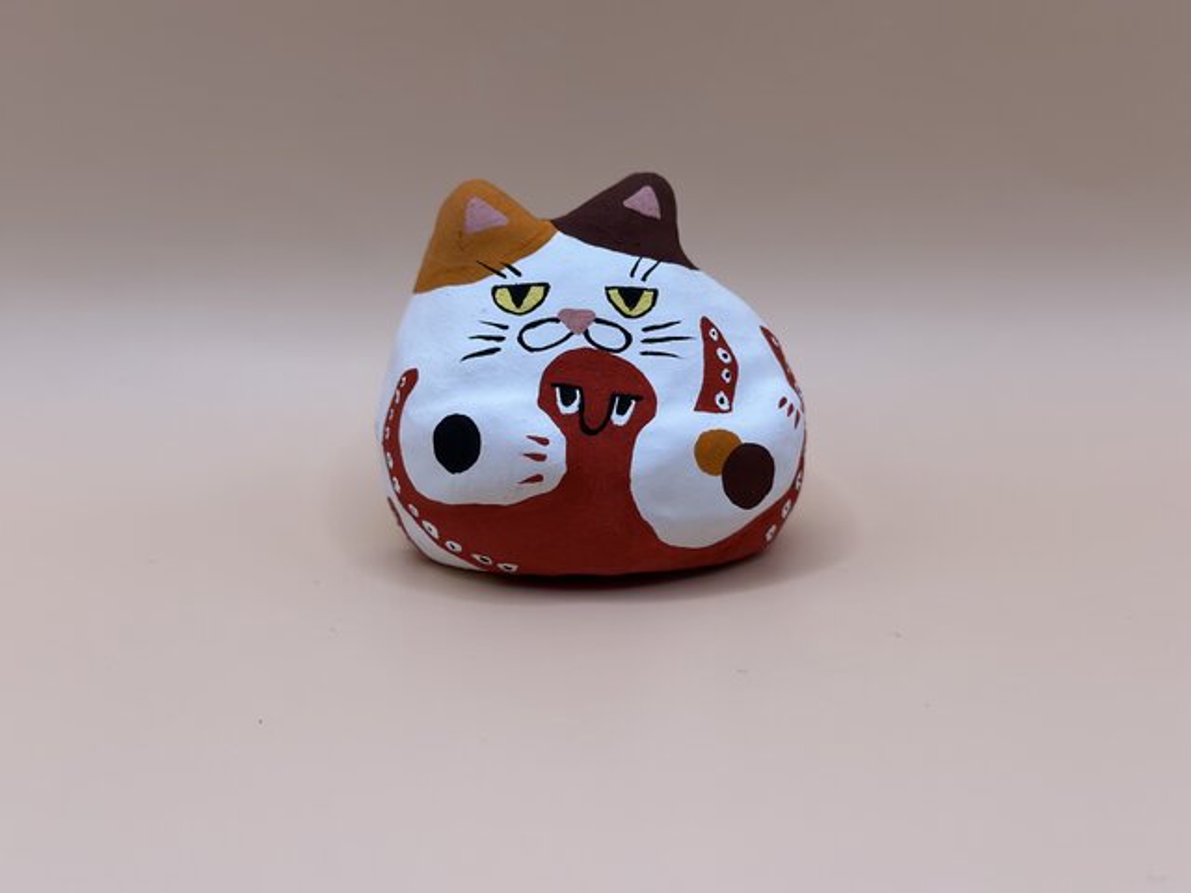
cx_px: 596
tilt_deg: -22.3
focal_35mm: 48
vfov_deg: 30.3
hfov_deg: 39.7
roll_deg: +0.9
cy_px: 446
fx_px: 1651
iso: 80
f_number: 1.78
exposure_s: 1/395
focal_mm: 6.86
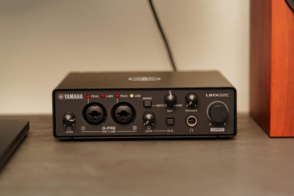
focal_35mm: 90
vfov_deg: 15.2
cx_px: 147
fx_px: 735
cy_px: 98
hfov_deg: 22.6
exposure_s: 1/6
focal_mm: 90
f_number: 4.5
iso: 100
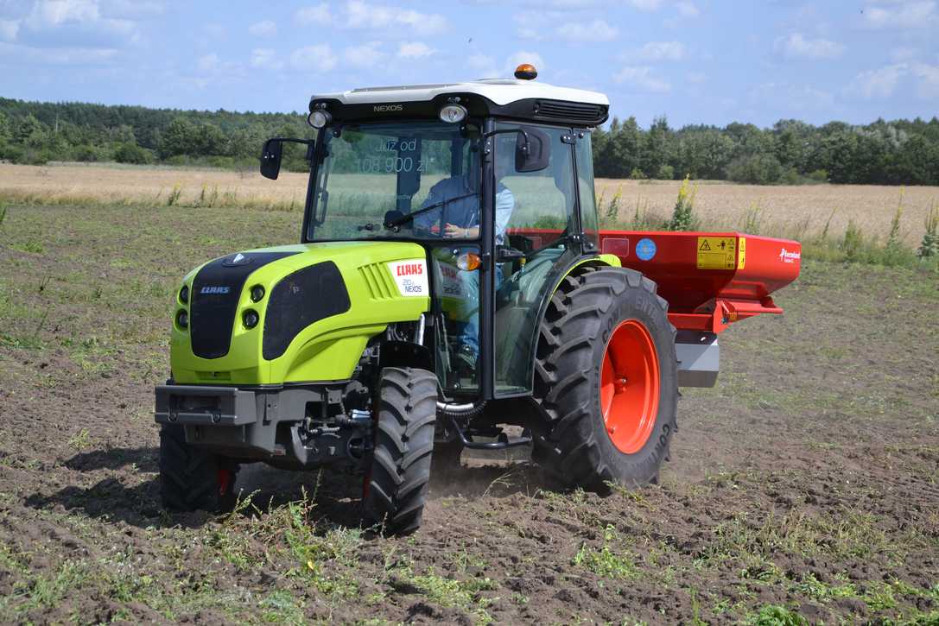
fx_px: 2035
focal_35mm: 78
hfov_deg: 26.0
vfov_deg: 17.5
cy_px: 313
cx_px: 470
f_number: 5.6
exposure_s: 1/1600
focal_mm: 52
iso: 400
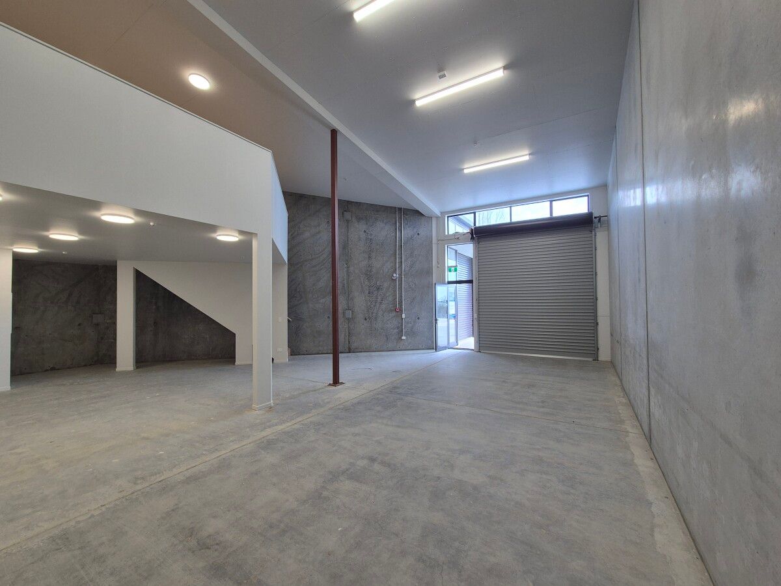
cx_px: 390
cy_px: 293
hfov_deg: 106.2
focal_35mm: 13
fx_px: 293
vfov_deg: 89.9
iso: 50
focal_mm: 2.2
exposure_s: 1/50
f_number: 2.2
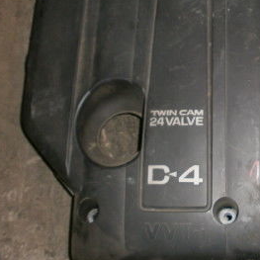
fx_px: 493
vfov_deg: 29.3
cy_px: 80
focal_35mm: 58
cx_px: 227
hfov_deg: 28.6
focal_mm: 4.8
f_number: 2.9
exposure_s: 1/30
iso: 125
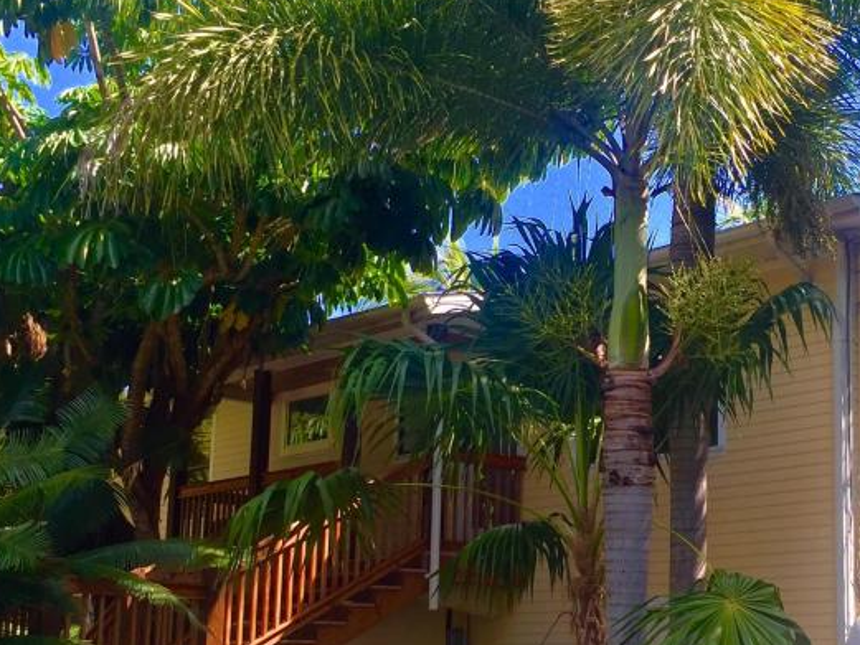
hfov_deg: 32.9
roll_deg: -2.1
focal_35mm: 57
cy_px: 480
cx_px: 678
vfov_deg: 25.4
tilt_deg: +8.9
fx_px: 1416
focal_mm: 4.15
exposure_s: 1/557
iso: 32
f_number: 2.2
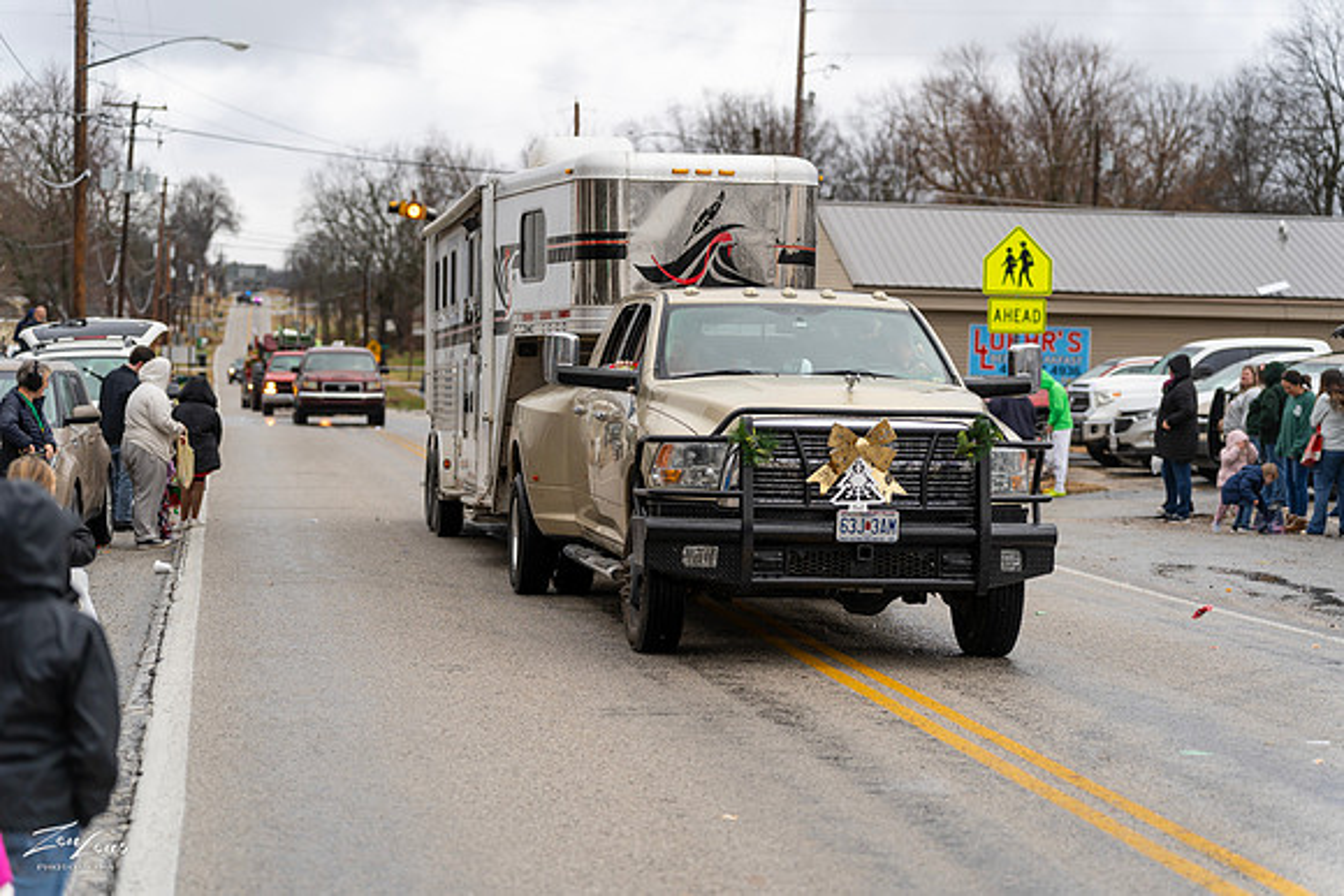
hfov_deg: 24.5
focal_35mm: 83
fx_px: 3099
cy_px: 448
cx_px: 672
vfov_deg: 16.5
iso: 160
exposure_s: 1/640
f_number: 2.8
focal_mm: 83
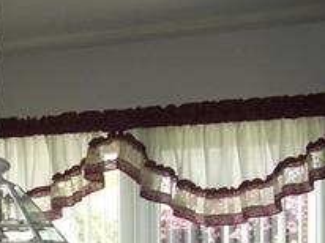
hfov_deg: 17.3
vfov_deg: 12.9
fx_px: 1022
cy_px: 347
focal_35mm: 109
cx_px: -58
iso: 100
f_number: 2.6
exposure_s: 1/60
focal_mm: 5.8
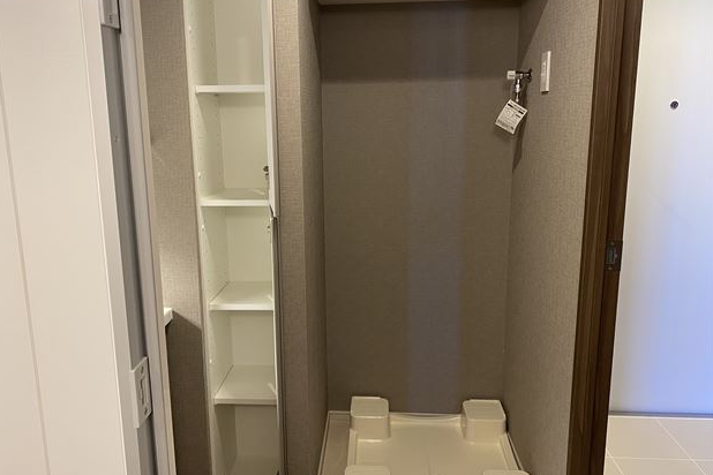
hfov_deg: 65.5
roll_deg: +1.2
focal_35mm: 28
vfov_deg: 46.4
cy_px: 225
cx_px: 346
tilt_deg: -12.1
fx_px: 555
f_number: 1.8
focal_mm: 4.25
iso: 100
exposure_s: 1/50
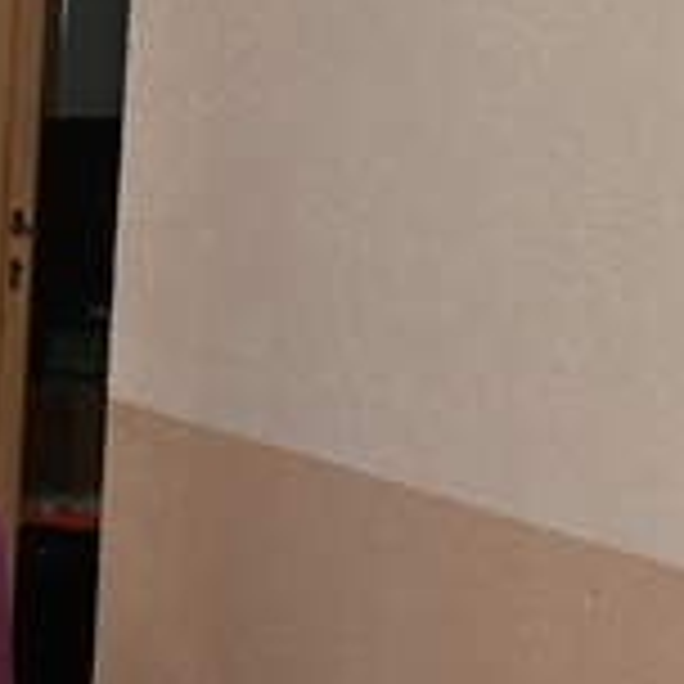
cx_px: -1206
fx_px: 3935
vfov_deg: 9.6
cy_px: 1037
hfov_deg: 8.6
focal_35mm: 176
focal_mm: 35
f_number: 8
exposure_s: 1/100
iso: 400
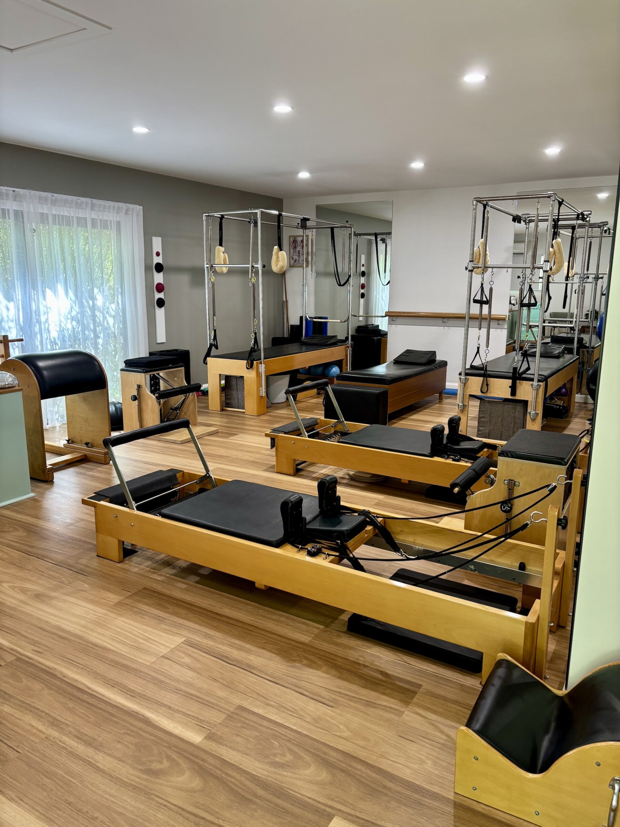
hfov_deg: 53.1
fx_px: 621
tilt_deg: -12.3
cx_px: 310
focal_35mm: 26
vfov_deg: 67.3
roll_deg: -1.3
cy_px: 414
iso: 125
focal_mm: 5.96
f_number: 1.6
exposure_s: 1/50
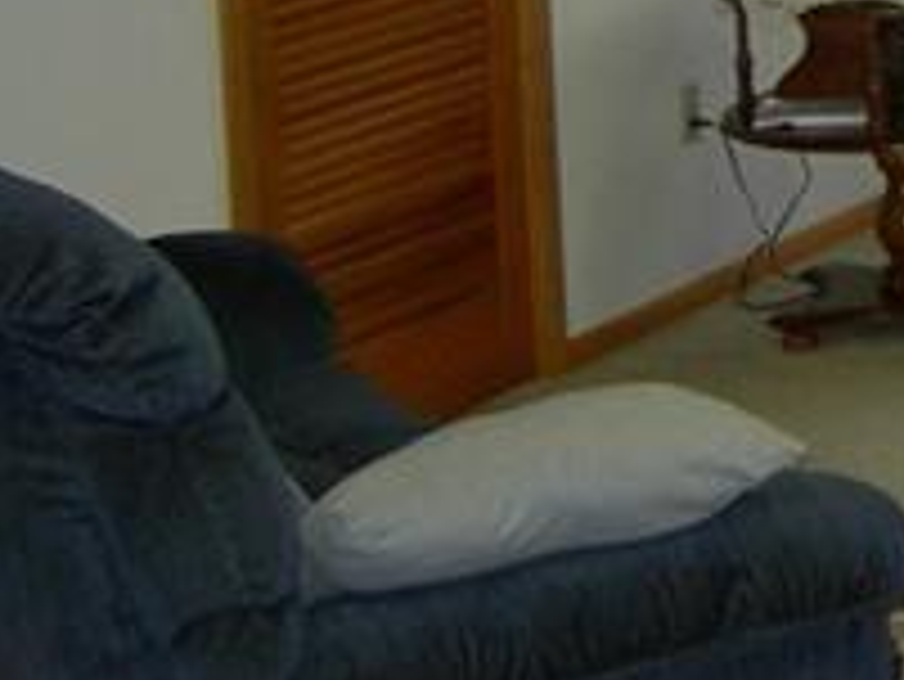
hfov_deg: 12.8
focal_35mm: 143
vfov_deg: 10.0
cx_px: 1502
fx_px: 3737
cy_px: -365
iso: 135
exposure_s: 1/60.1
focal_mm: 7.5
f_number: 2.7
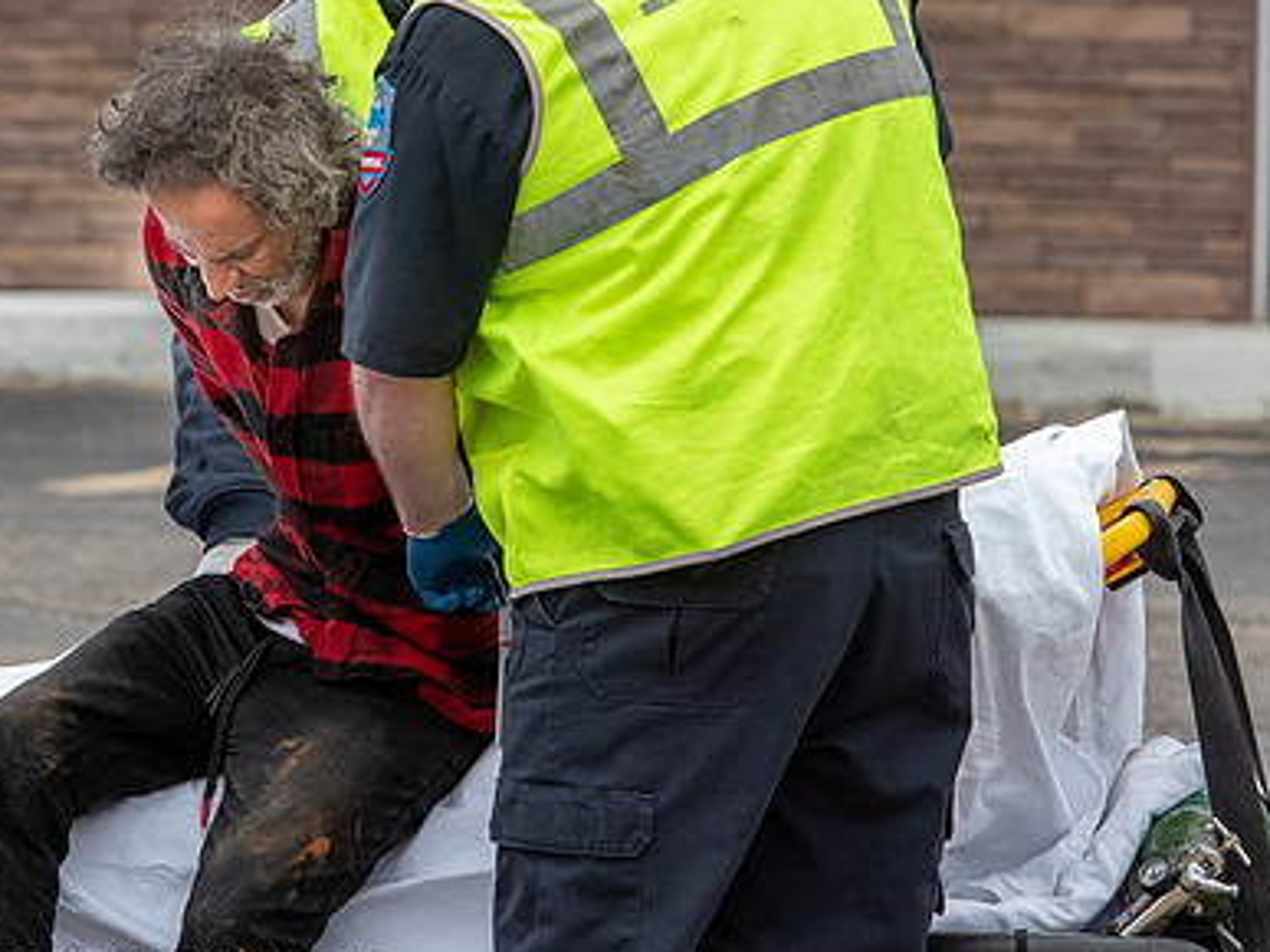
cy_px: 254
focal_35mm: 483
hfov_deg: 4.1
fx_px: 17715
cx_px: 313
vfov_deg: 3.1
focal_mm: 180
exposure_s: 1/1250
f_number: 7.1
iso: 1600
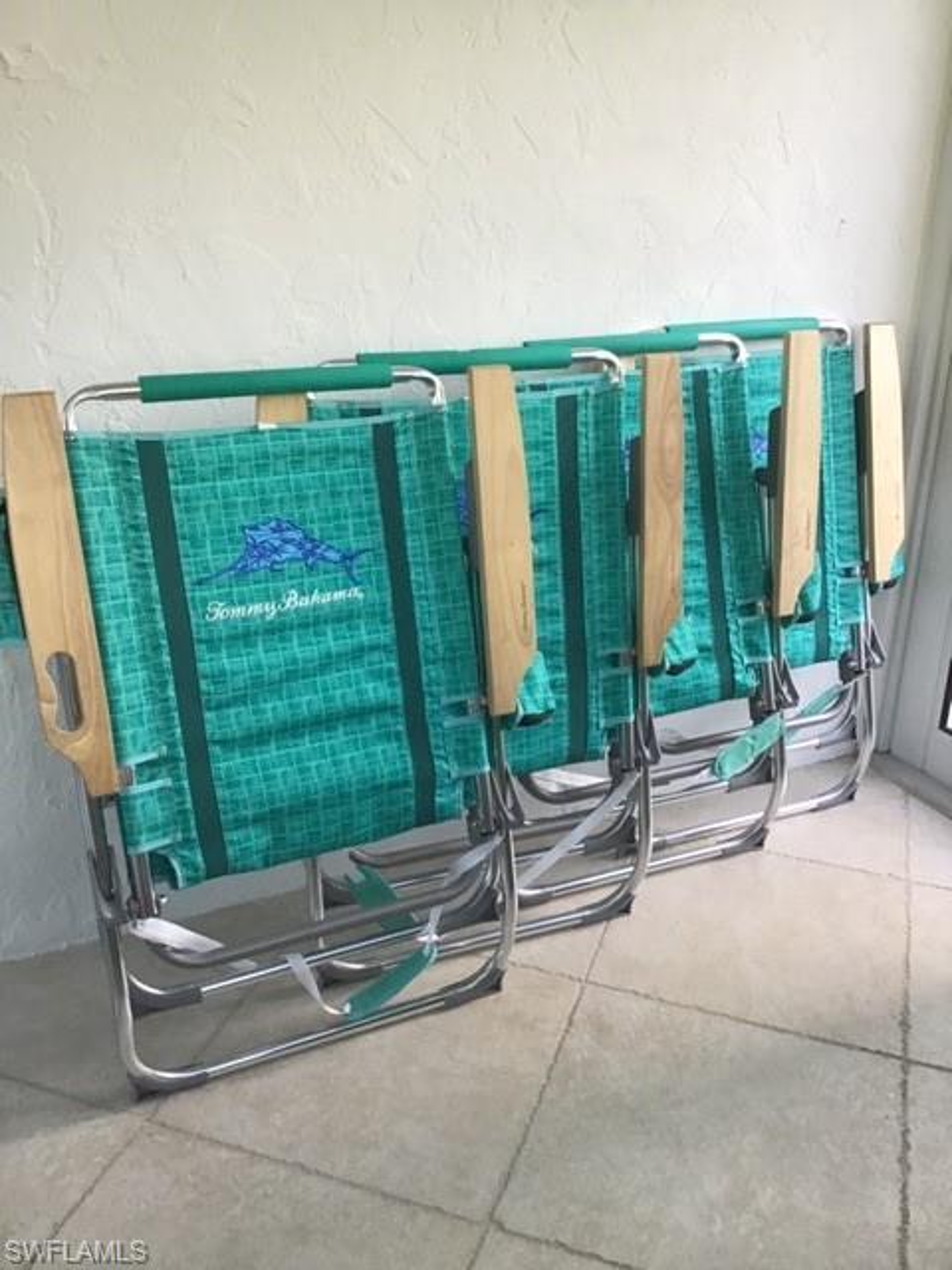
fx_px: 1137
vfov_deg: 58.4
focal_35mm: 31
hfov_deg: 45.4
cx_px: 476
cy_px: 635
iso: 32
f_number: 2.4
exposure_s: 1/40
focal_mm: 3.3
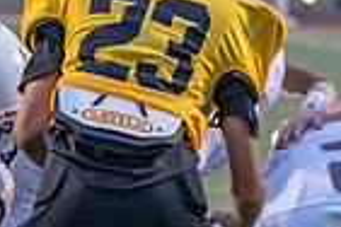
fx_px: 6204
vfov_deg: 2.1
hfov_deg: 3.1
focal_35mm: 655
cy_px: 231
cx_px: 254
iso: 6400
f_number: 5.6
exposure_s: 1/640
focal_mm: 148
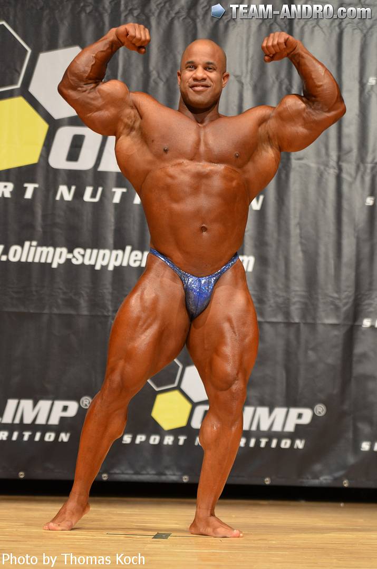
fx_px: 1776
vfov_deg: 18.2
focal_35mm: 112
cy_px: 284
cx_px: 188
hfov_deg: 12.1
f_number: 2.8
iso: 800
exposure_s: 1/80
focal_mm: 75
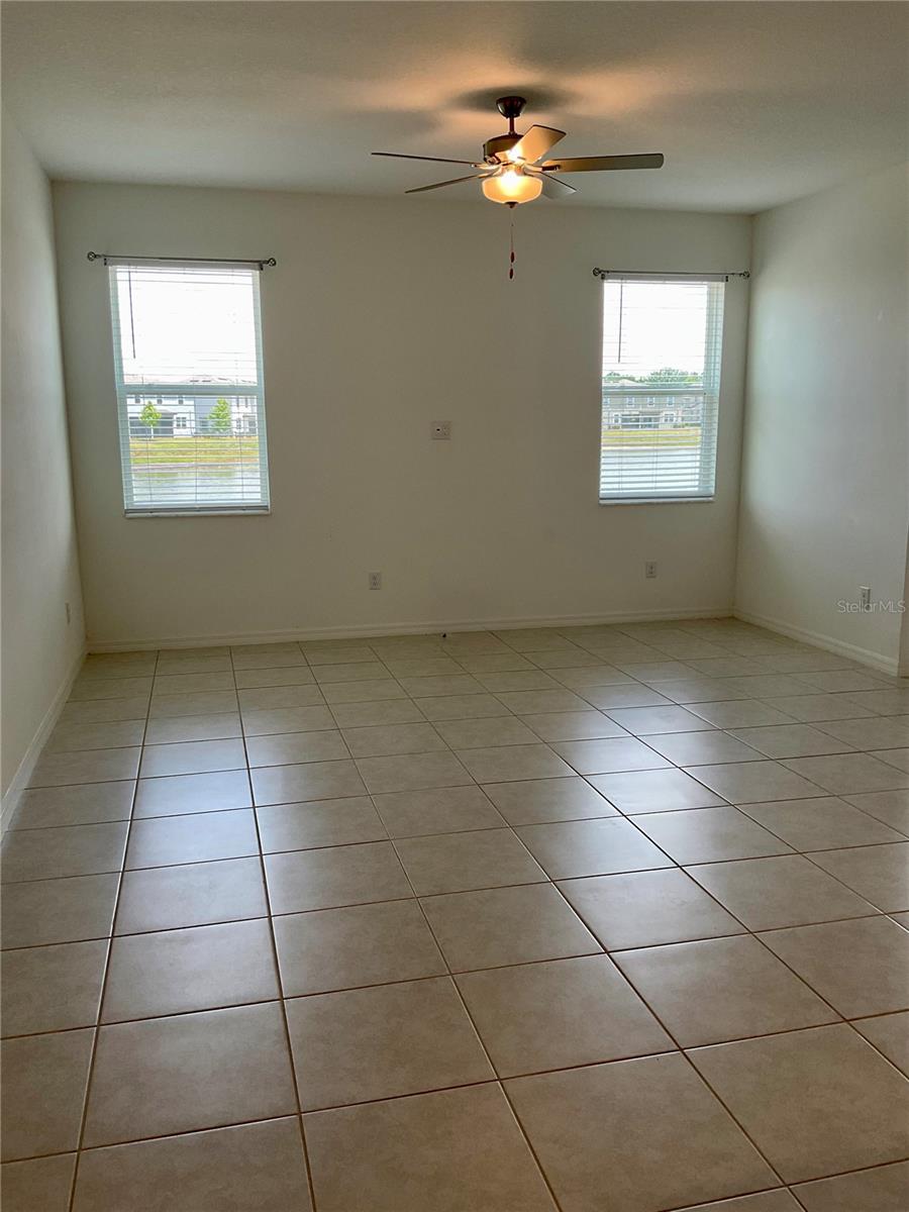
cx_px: 454
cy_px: 606
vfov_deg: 61.7
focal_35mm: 29
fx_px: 1015
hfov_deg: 48.2
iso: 32
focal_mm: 3
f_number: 1.8
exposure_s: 1/120
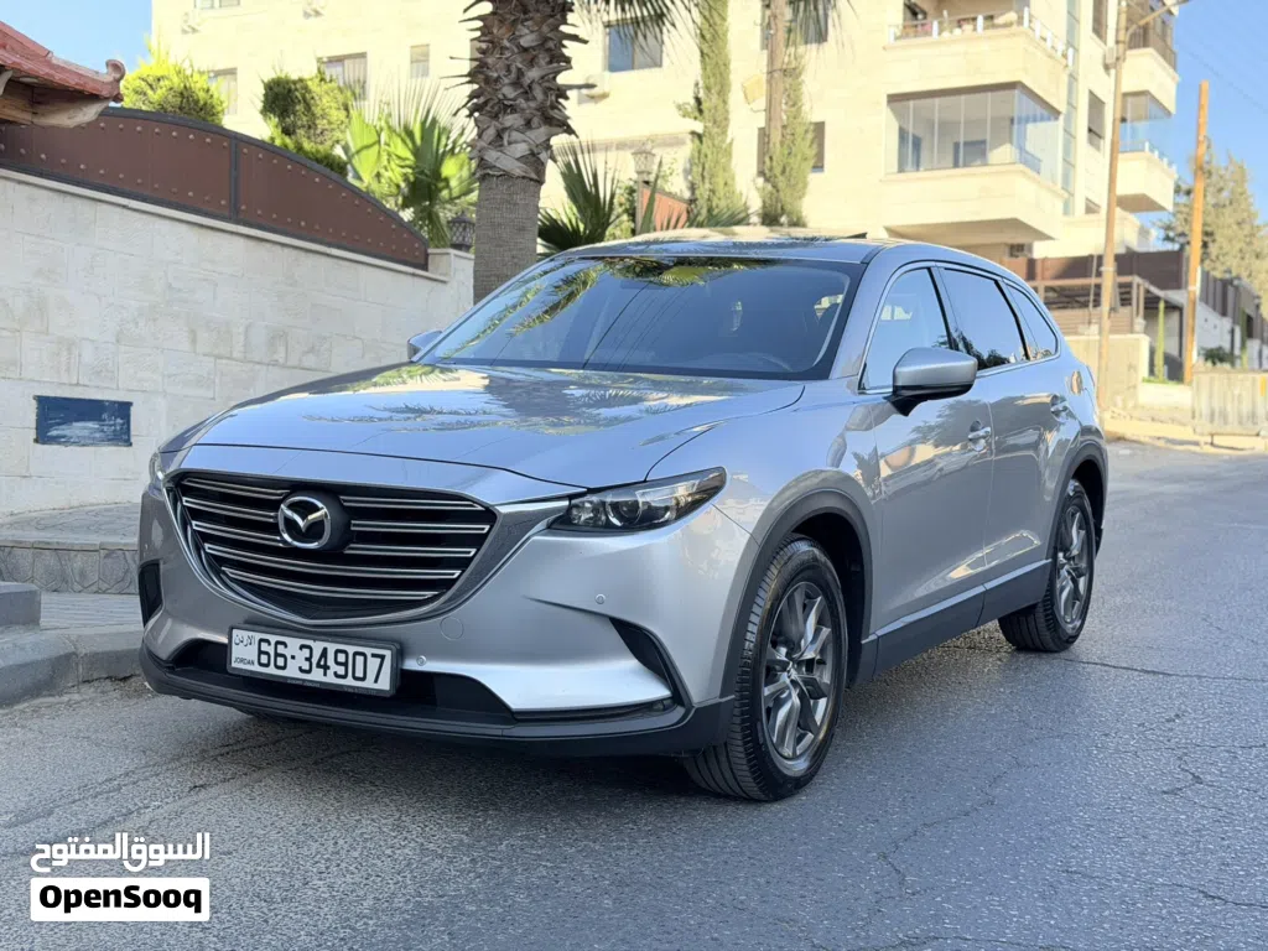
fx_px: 1758
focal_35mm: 48
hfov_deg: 39.7
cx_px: 634
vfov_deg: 30.3
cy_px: 476
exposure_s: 1/1513
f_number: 1.78
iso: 100
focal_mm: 6.76
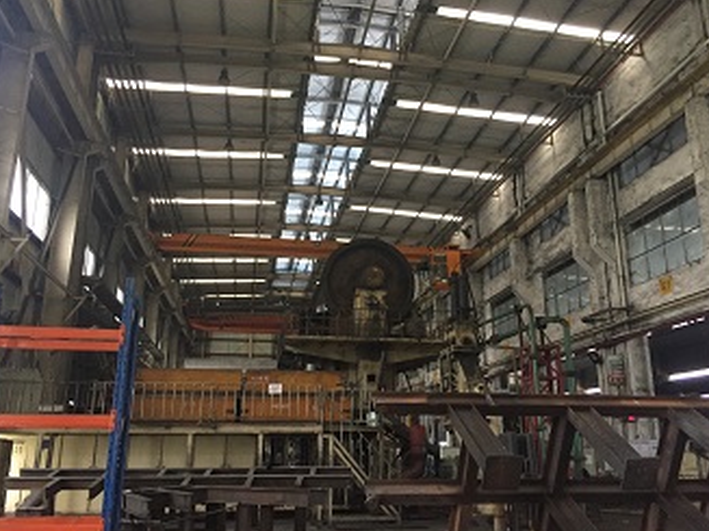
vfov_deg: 45.4
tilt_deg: +17.1
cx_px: 353
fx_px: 635
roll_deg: -1.5
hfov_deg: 58.4
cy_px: 267
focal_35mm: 31
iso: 250
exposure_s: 1/33
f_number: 2.2
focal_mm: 4.15
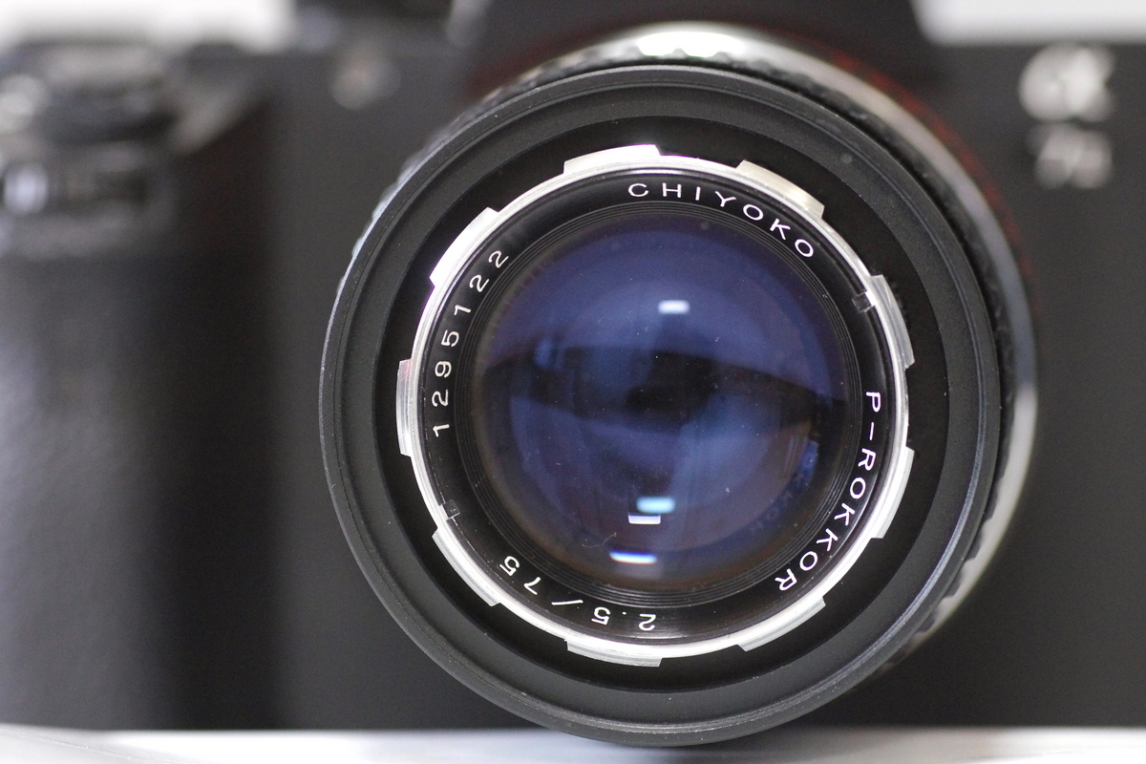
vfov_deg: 13.0
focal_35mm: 105
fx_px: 3342
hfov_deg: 19.5
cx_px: 573
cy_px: 382
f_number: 3.5
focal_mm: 70
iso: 3200
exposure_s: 1/60
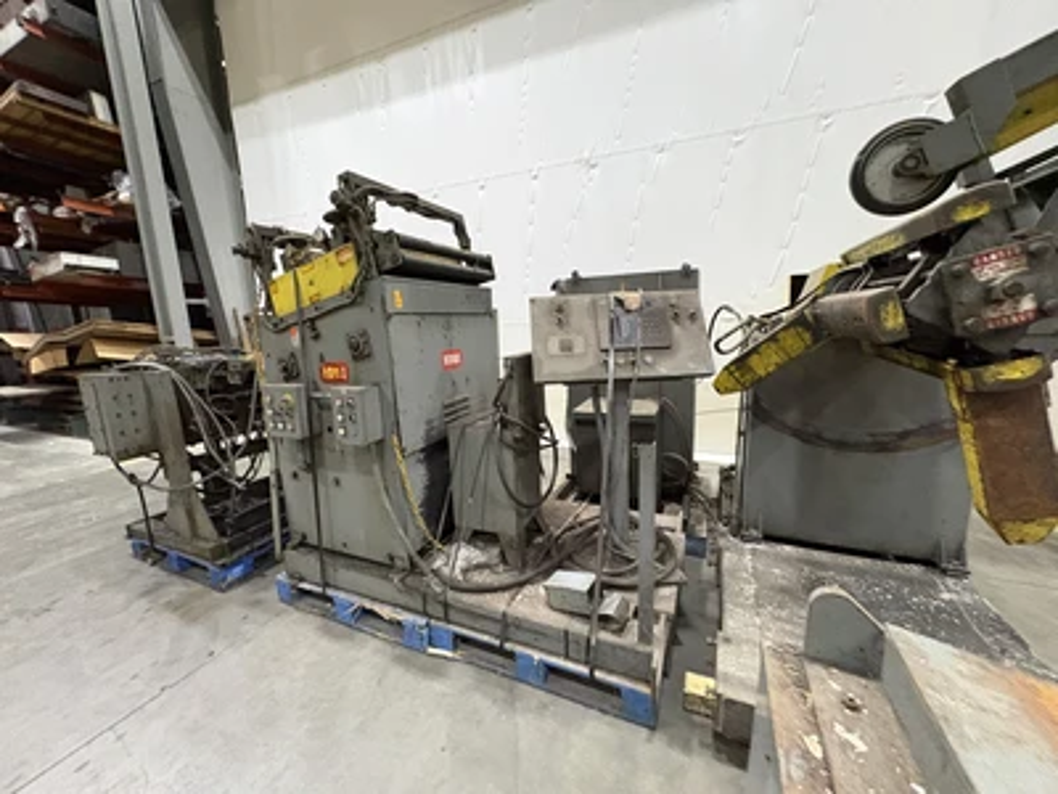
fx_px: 428
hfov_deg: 102.1
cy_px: 397
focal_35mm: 14
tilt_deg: -11.0
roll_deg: +2.7
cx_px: 529
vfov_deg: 85.7
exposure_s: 1/40
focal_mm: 2.22
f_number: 2.2
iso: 800
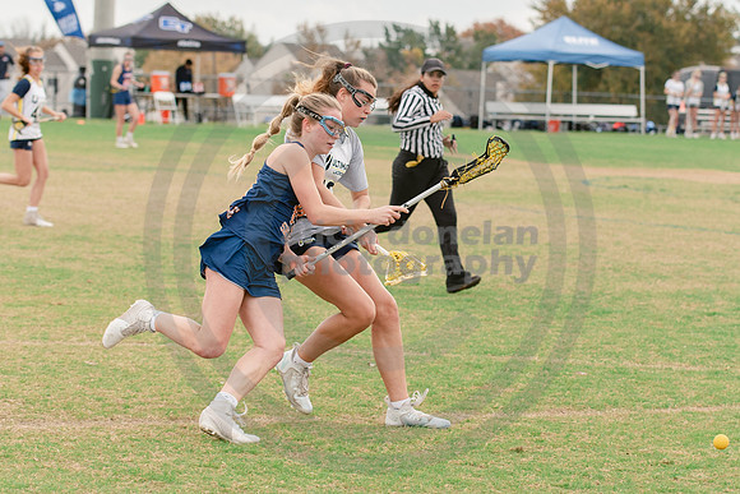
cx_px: 465
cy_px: 203
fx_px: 3097
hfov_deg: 13.6
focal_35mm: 151
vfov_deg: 9.1
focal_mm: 70
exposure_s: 1/1250
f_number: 3
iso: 250
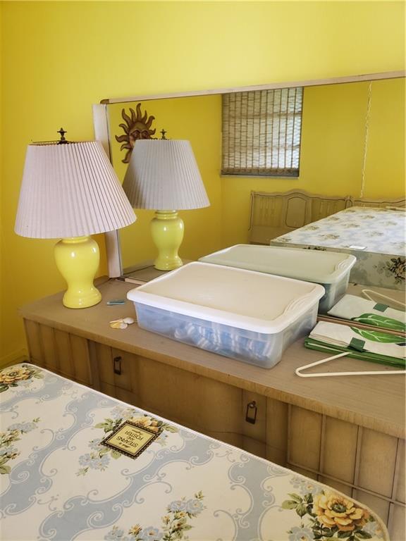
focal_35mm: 26
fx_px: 407
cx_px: 203
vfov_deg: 67.3
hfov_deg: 53.1
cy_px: 270
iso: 250
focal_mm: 4.3
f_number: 1.5
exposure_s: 1/24
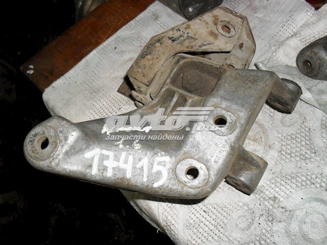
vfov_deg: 40.7
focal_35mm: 35
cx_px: 164
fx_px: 331
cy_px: 122
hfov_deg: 52.6
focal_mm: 6.3
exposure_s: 1/45
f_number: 3.2
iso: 200
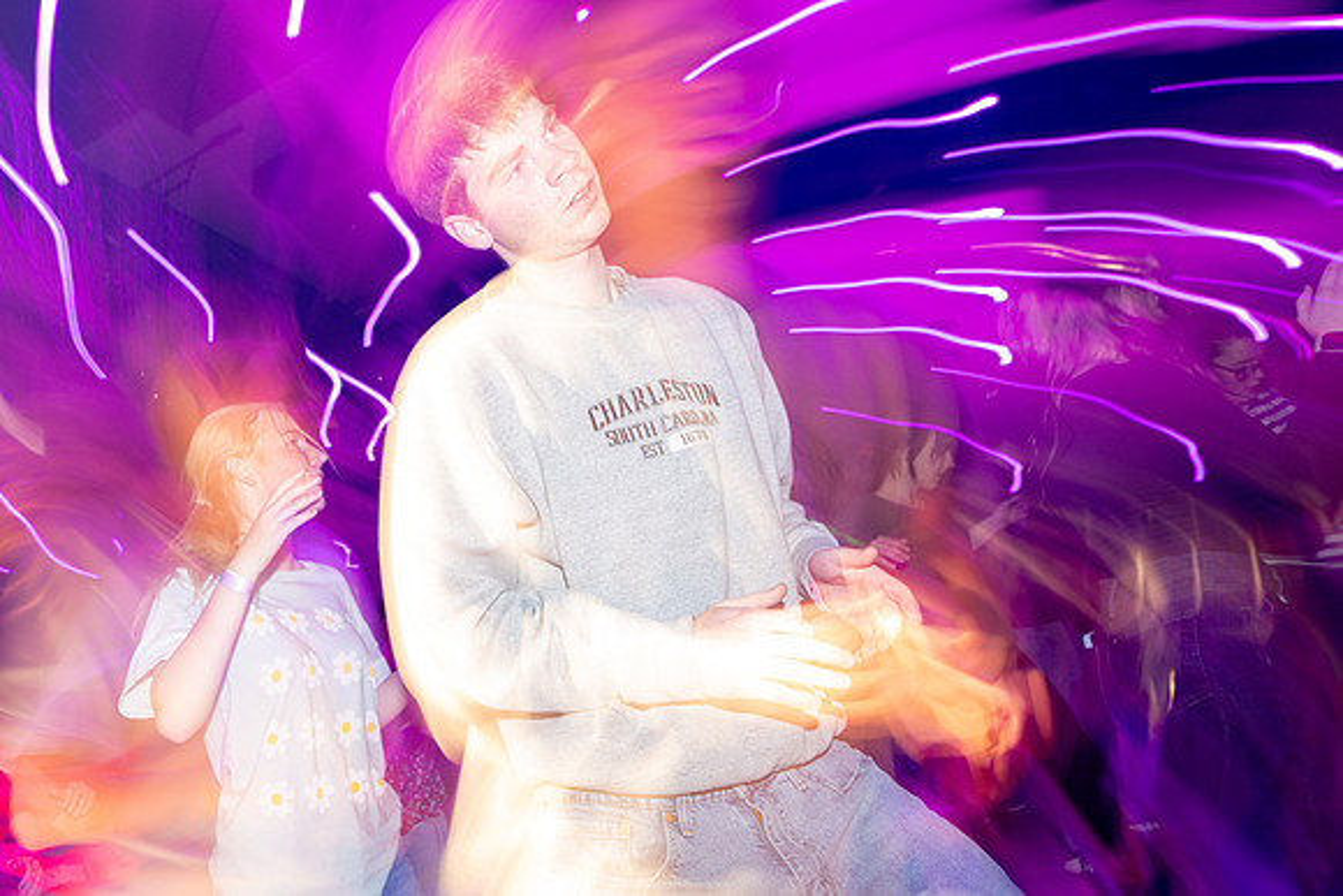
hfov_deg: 39.7
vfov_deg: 27.7
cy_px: 511
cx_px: 379
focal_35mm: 49
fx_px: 1817
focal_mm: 25.5
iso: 400
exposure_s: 1/2.5
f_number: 5.6
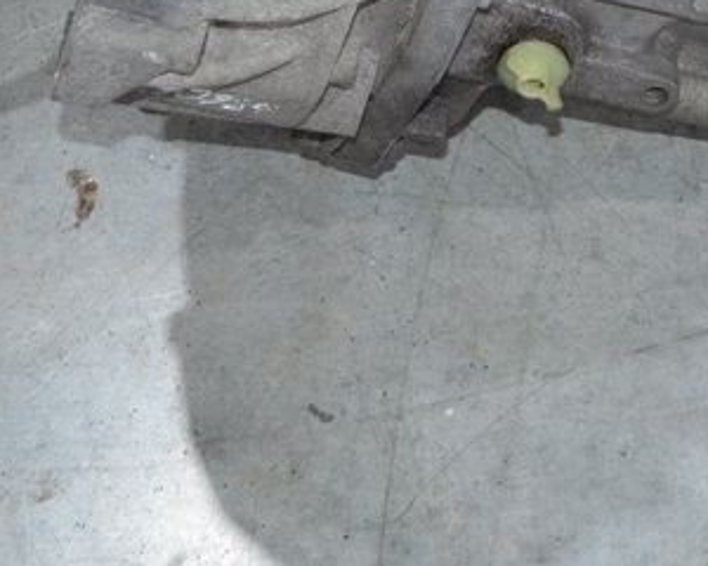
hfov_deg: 19.6
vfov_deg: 15.1
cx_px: 640
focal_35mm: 96
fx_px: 2012
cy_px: -212
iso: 560
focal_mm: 20
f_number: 3.8
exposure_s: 1/60
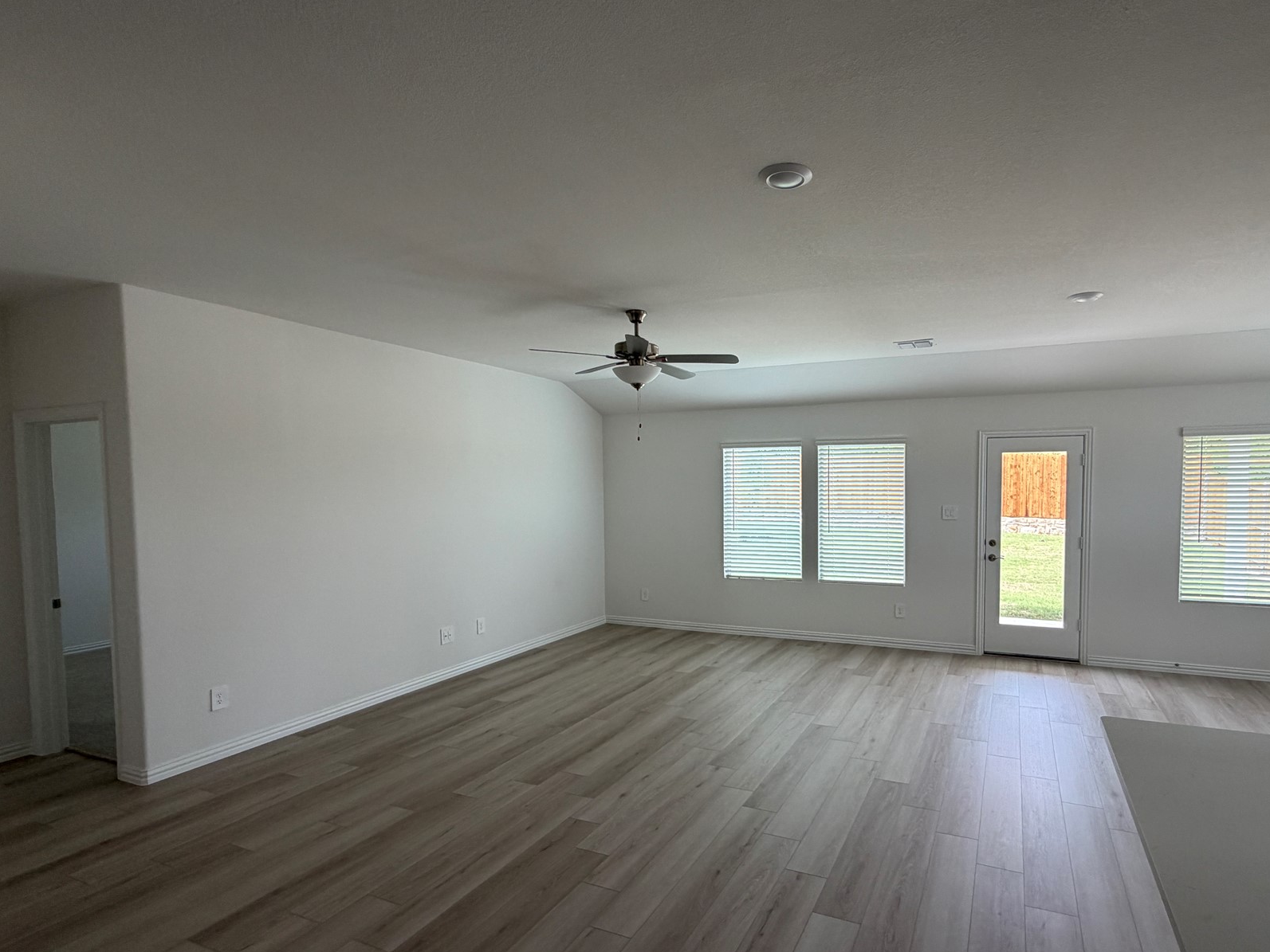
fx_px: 660
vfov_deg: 71.5
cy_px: 517
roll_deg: +0.8
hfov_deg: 86.8
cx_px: 751
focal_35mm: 18
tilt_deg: -3.1
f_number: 2.2
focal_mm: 2.22
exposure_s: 1/121
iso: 125
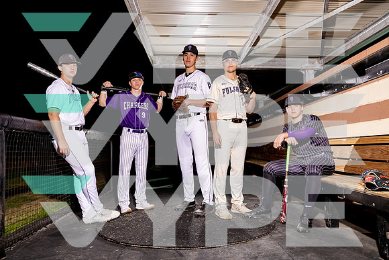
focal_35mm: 29
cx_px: 193
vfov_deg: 44.5
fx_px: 317
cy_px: 129
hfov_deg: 63.0
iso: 250
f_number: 5.6
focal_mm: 29
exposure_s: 1/250
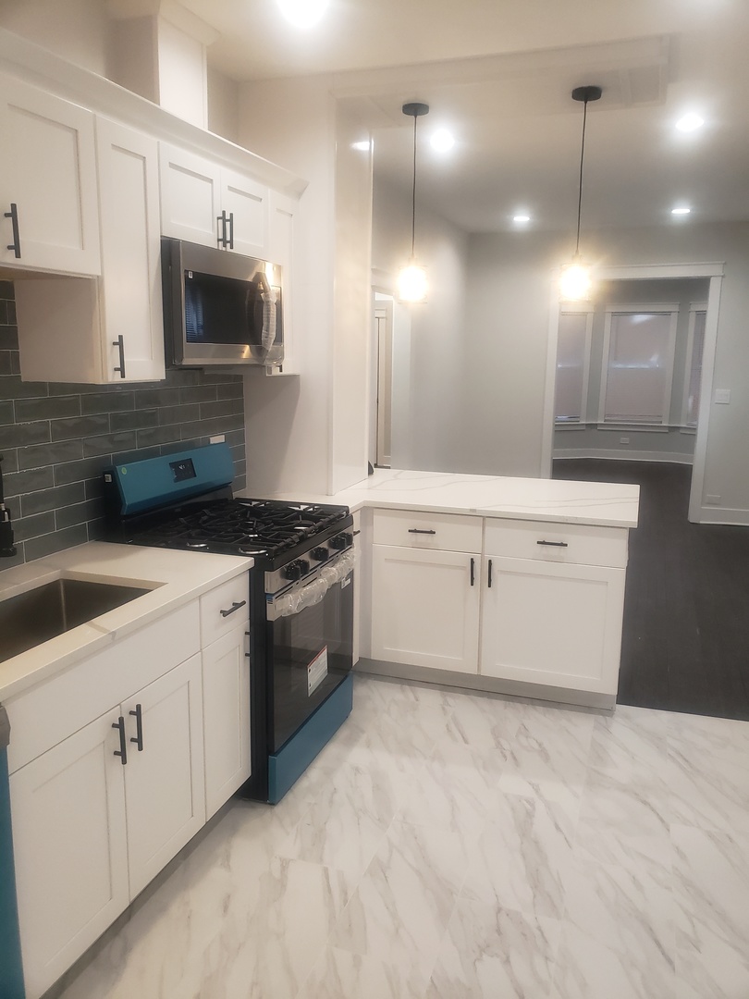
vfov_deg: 67.3
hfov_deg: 53.1
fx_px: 750
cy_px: 500
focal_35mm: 26
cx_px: 374
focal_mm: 4.3
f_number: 2.4
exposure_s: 1/60
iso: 250
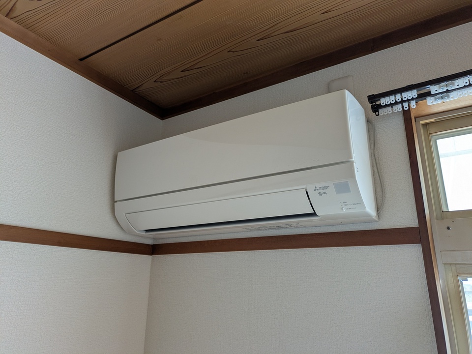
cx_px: 236
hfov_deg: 69.4
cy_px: 177
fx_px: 341
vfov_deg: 54.9
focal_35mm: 25
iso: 71
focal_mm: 5.43
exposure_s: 1/30
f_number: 1.89
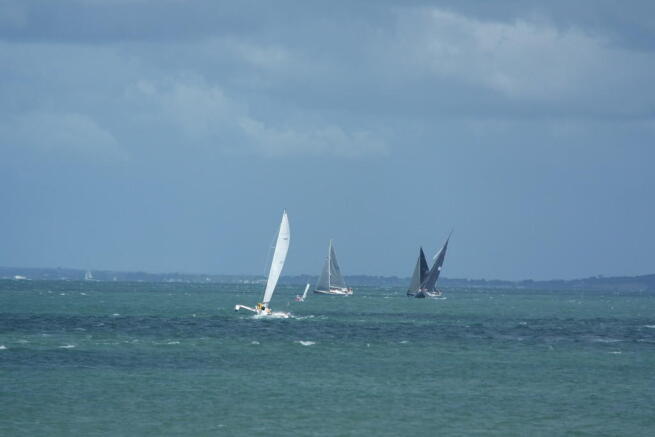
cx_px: 328
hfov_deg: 6.7
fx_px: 5605
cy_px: 218
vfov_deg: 4.5
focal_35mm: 308
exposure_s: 1/500
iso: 100
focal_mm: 200
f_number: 6.3
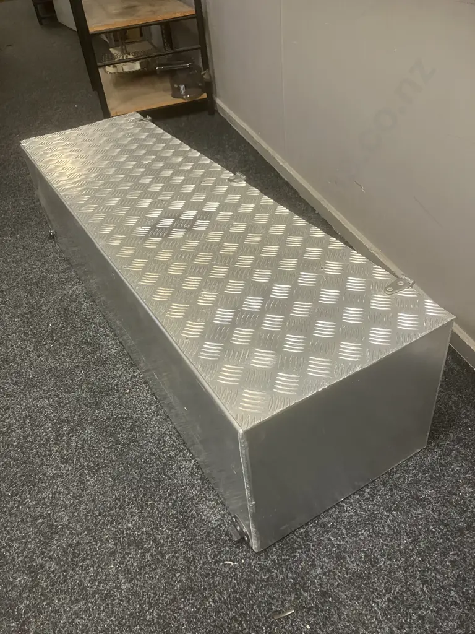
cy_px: 317
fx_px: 512
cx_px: 238
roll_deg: +4.1
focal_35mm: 28
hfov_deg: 49.7
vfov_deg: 63.4
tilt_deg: -37.9
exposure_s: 1/50
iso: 200
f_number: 1.8
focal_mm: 3.99
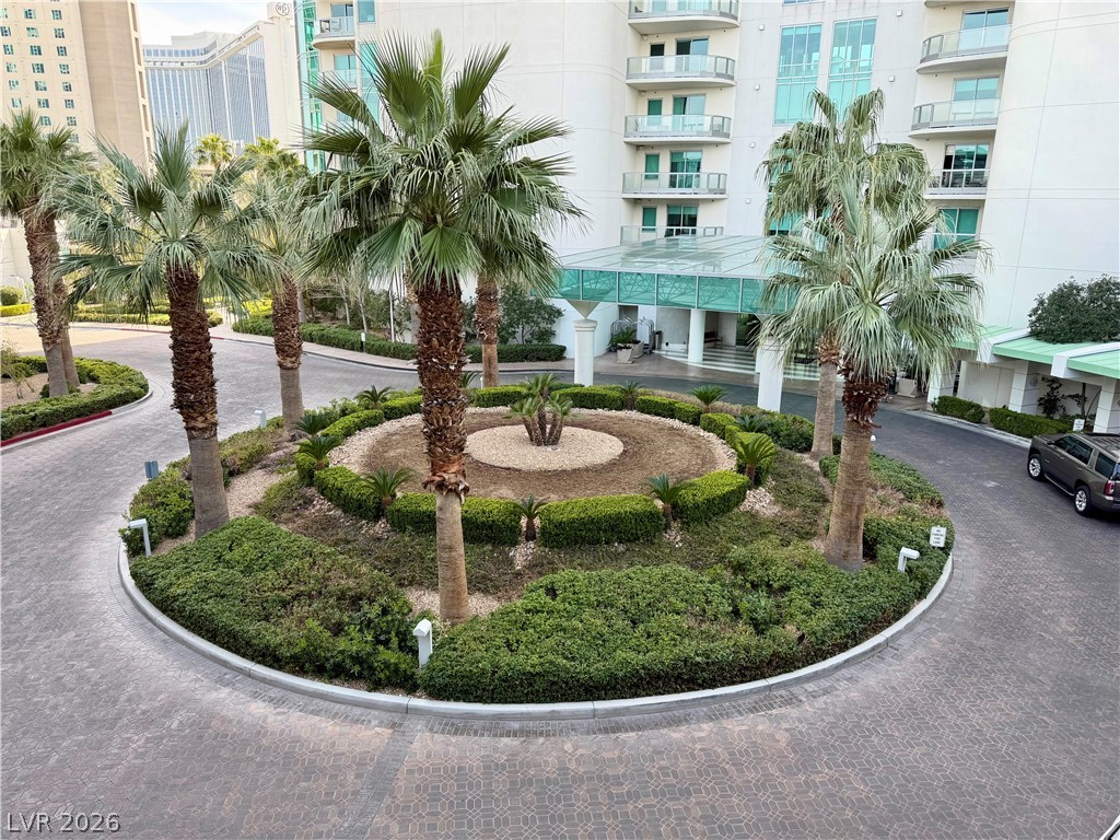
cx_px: 560
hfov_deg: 71.6
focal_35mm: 24
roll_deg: +0.0
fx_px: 777
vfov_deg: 56.8
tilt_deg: -15.0
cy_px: 420
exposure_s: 1/567
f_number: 1.78
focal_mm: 6.76
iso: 100
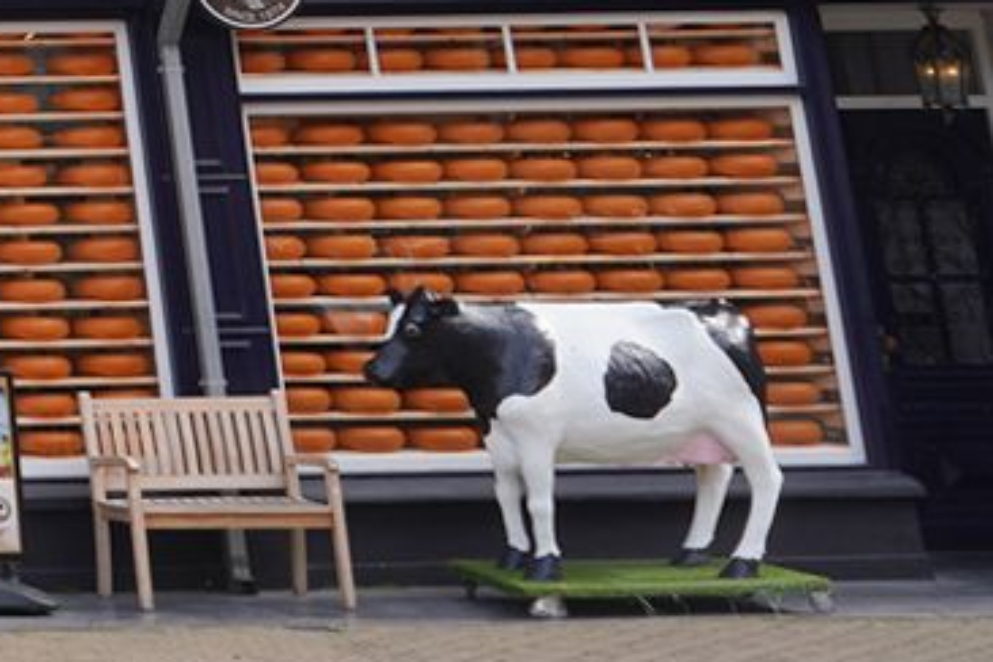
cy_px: -765
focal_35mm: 131
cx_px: -1408
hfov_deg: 12.3
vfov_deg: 9.6
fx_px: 3613
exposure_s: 1/100
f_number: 10
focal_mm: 24
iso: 100
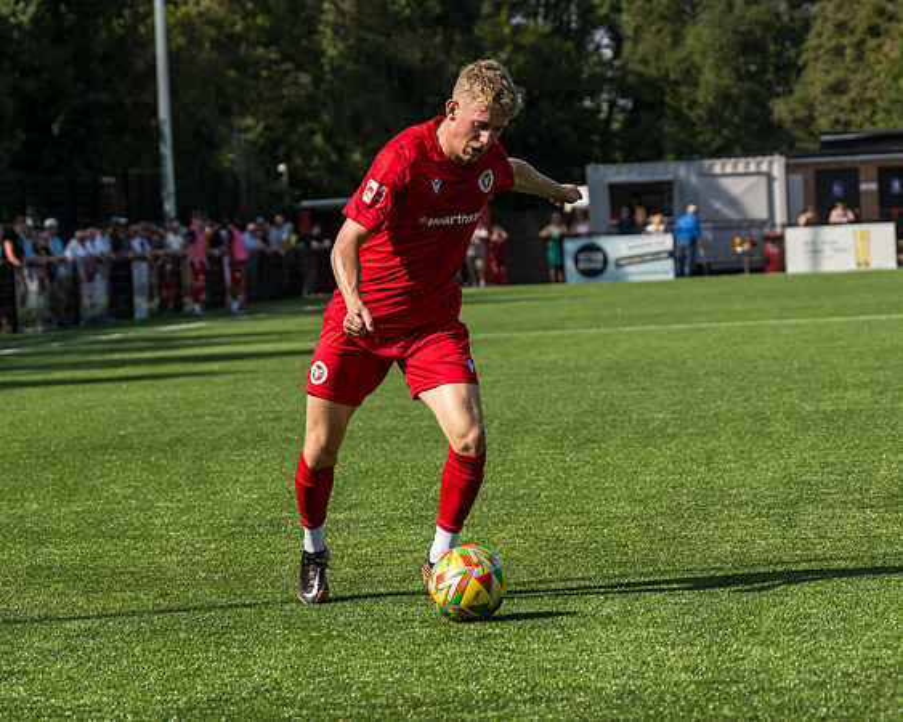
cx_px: 452
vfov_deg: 9.3
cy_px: 361
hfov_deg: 11.7
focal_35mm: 166
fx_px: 4425
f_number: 4.5
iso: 200
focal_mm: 98
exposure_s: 1/1600
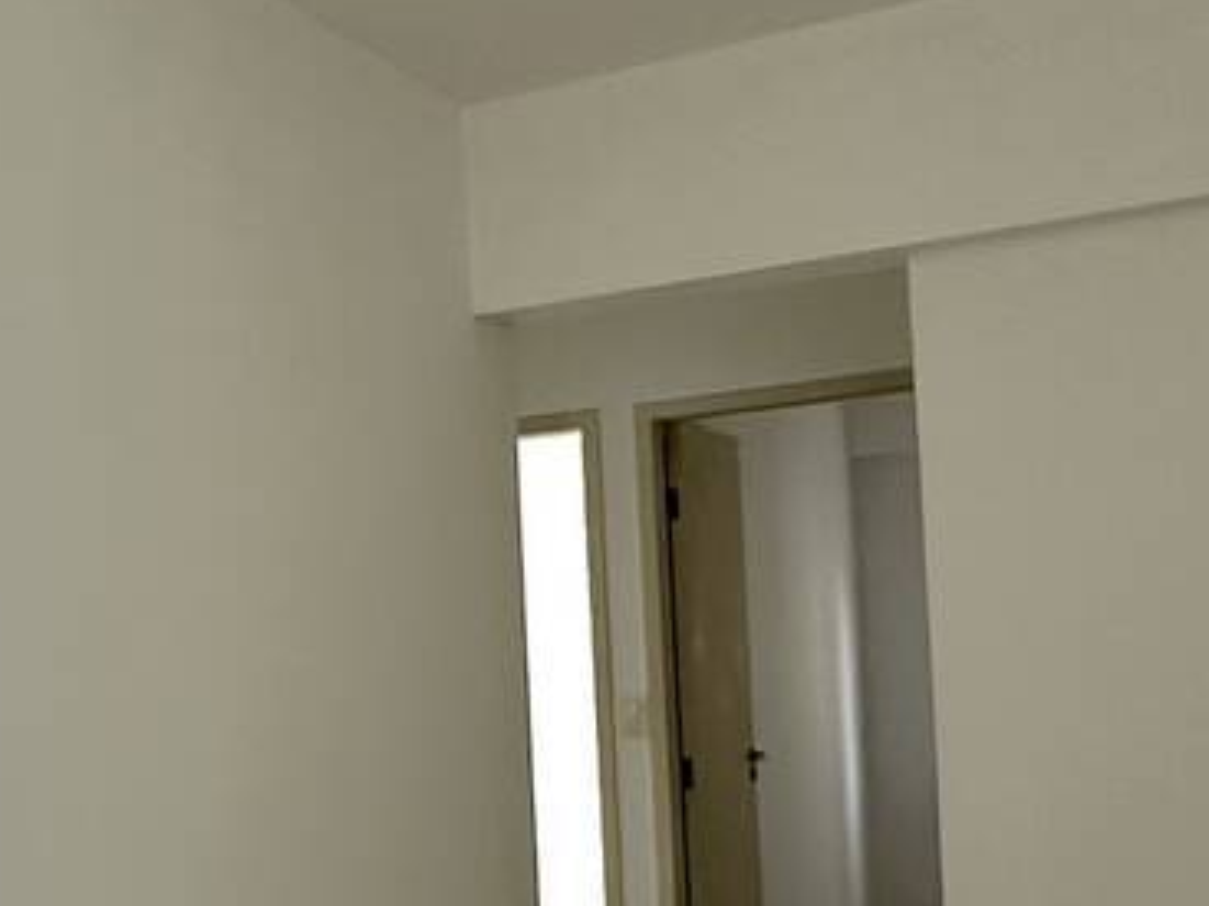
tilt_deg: -0.7
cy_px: 685
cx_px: -316
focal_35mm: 55
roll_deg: +2.9
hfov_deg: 29.1
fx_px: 1920
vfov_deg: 26.2
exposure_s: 1/313
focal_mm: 2.22
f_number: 2.2
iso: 40
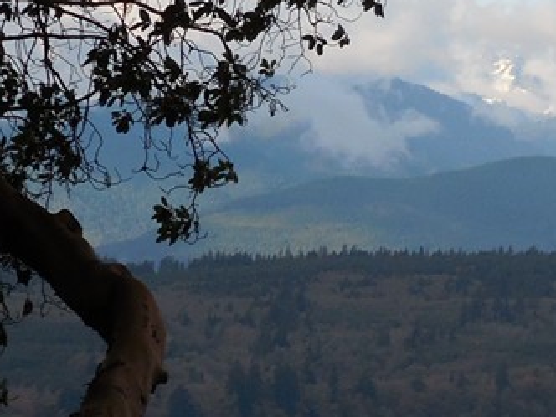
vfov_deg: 4.3
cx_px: 777
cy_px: 363
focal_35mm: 349
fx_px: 5606
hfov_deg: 5.6
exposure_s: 1/320
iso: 125
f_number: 5.1
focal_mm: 20.4
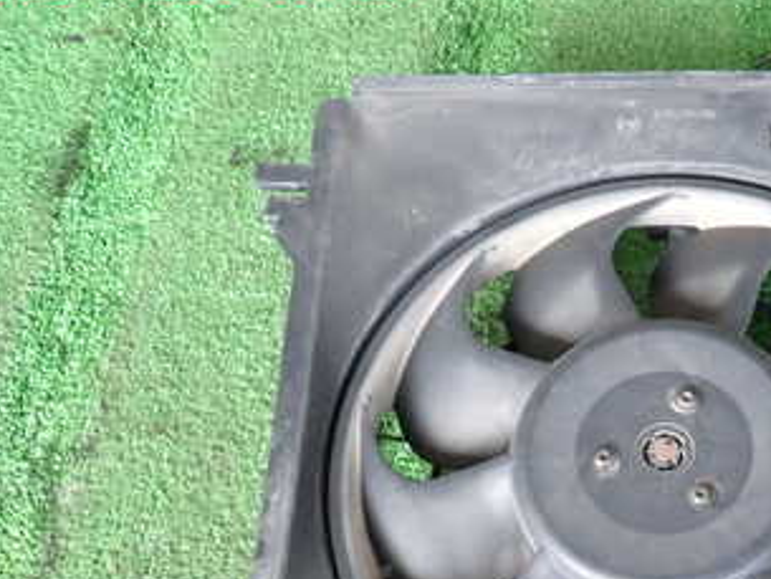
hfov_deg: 33.0
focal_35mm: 55
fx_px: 1225
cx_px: 705
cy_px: 516
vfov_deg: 25.8
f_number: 2.2
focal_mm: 5.05
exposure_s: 1/40
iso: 200
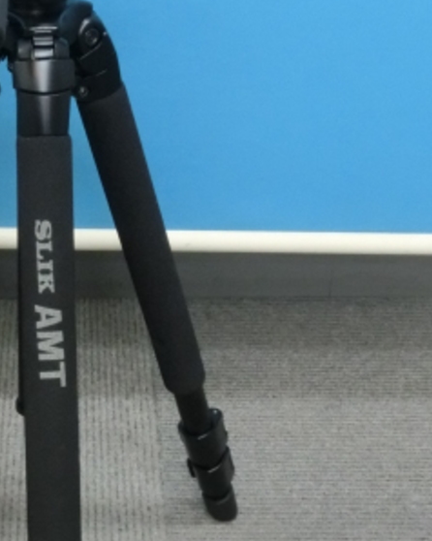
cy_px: 285
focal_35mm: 84
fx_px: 1343
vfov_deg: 22.7
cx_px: 33
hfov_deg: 18.0
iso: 800
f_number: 4
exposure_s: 1/40
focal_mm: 7.15
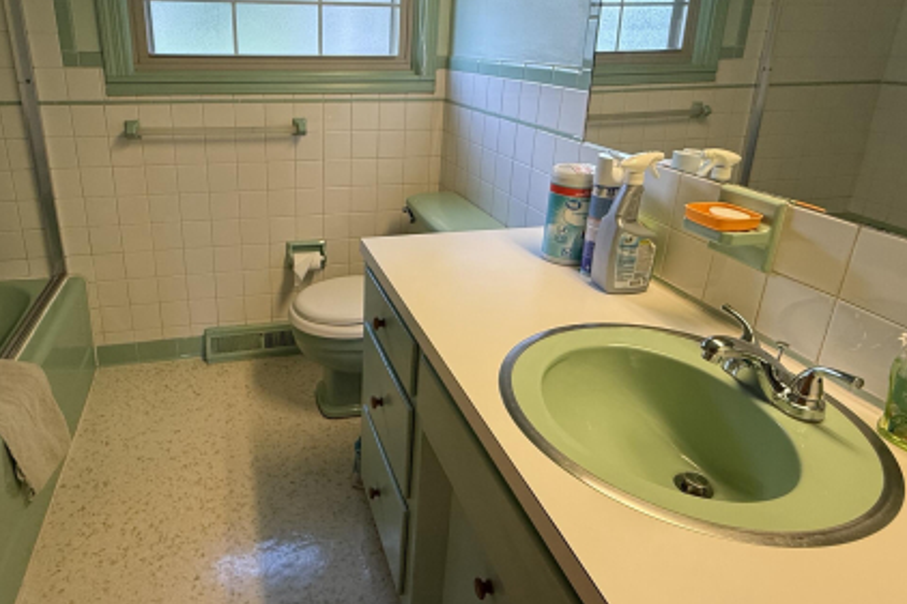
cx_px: 362
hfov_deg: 75.3
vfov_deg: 54.6
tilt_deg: -18.7
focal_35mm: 23
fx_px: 579
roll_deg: -0.9
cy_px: 239
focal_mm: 2.22
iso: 160
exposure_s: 1/120
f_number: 2.2
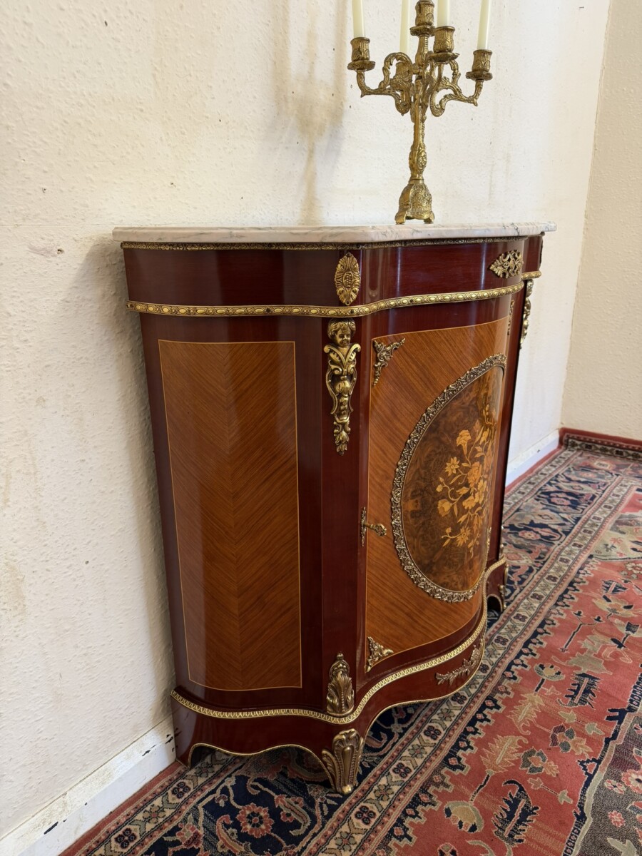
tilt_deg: -18.0
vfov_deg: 71.6
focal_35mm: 24
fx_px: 593
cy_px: 428
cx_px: 321
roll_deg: +0.3
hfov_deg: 56.8
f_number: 1.78
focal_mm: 6.76
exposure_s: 1/50
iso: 125
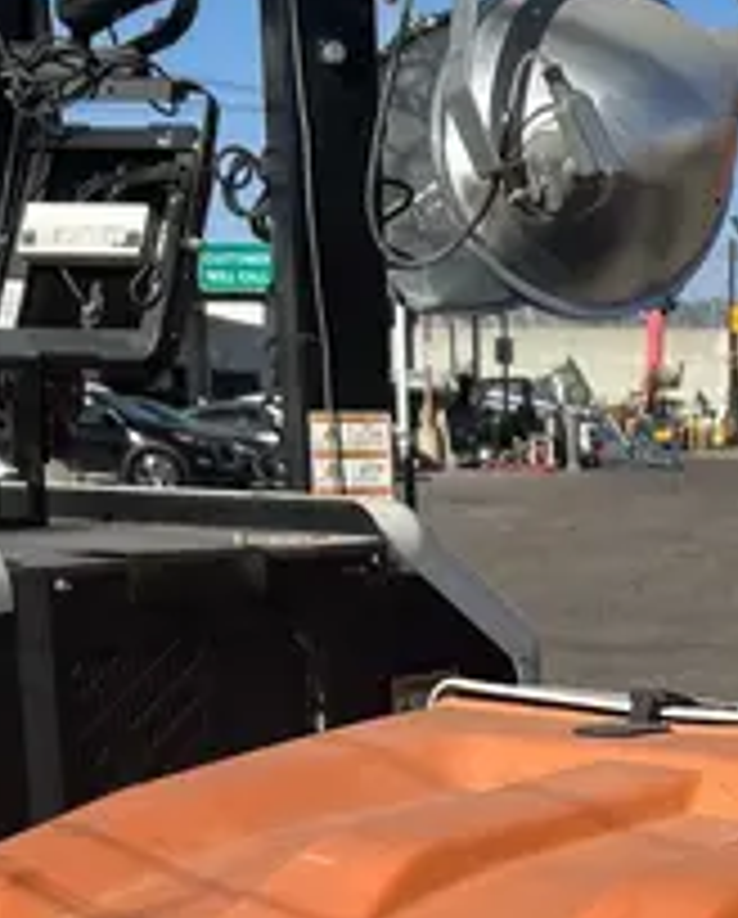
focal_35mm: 91
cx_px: 824
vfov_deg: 20.1
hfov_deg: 16.4
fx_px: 2477
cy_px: 1010
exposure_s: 1/5587
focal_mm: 5.7
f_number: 1.5
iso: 50
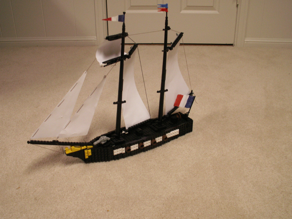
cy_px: 110
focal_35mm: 35
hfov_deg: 52.6
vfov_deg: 40.7
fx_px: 295
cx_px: 146
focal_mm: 5.86
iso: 160
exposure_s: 1/8
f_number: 2.8
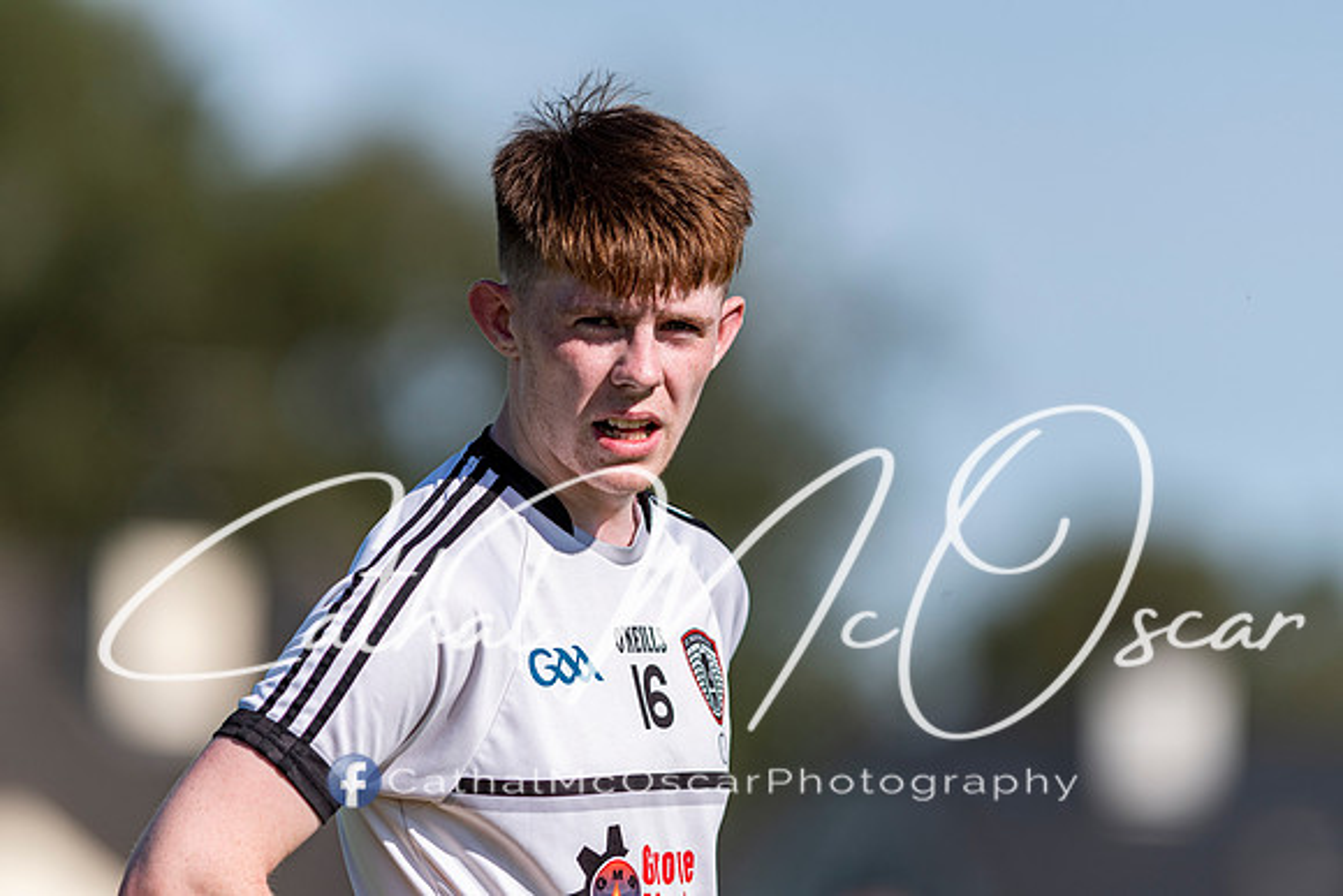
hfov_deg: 4.6
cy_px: 448
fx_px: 16791
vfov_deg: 3.1
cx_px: 672
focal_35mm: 450
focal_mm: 300
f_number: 2.8
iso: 100
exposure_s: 1/2500
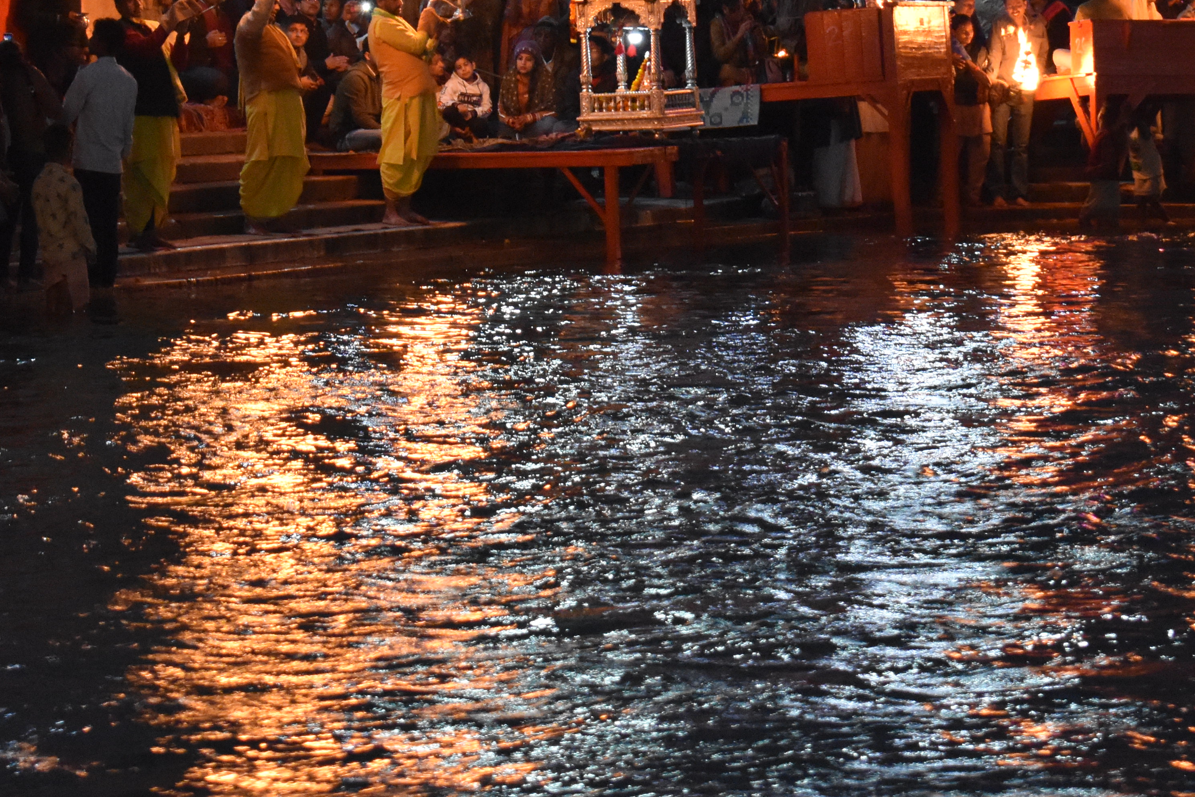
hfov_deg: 12.3
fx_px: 5543
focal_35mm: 167
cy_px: 42
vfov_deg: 8.2
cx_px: 557
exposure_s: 1/60
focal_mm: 55
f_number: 5.6
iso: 4000
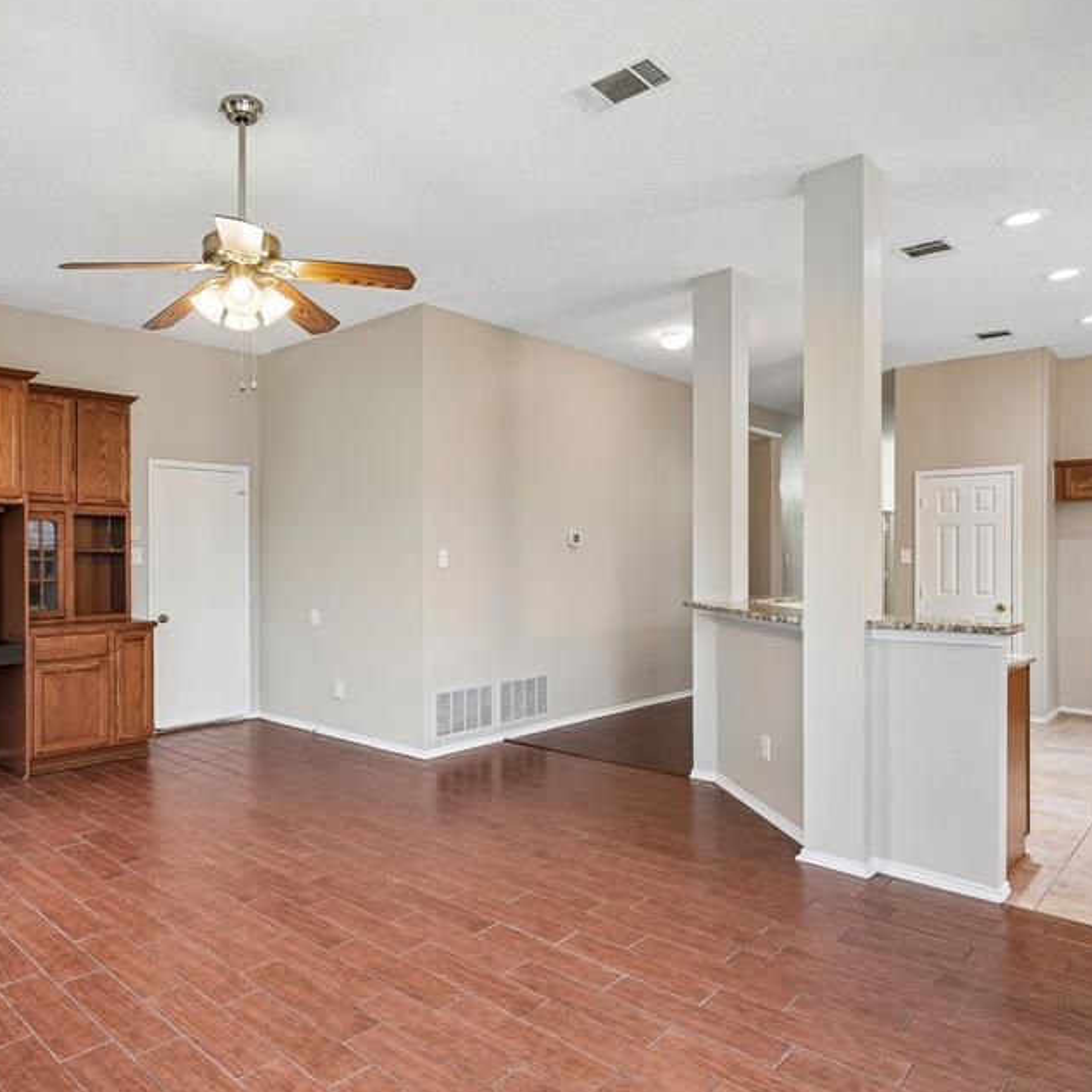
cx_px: 340
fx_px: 785
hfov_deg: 67.2
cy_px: 549
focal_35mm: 22
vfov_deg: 69.6
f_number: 8
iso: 400
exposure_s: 1/8
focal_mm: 16
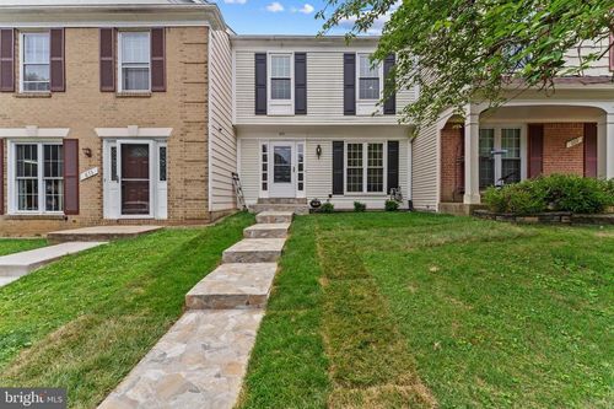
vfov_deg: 81.2
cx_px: 307
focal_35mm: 14
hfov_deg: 104.3
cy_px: 204
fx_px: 239
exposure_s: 1/30
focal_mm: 14
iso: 100
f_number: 8
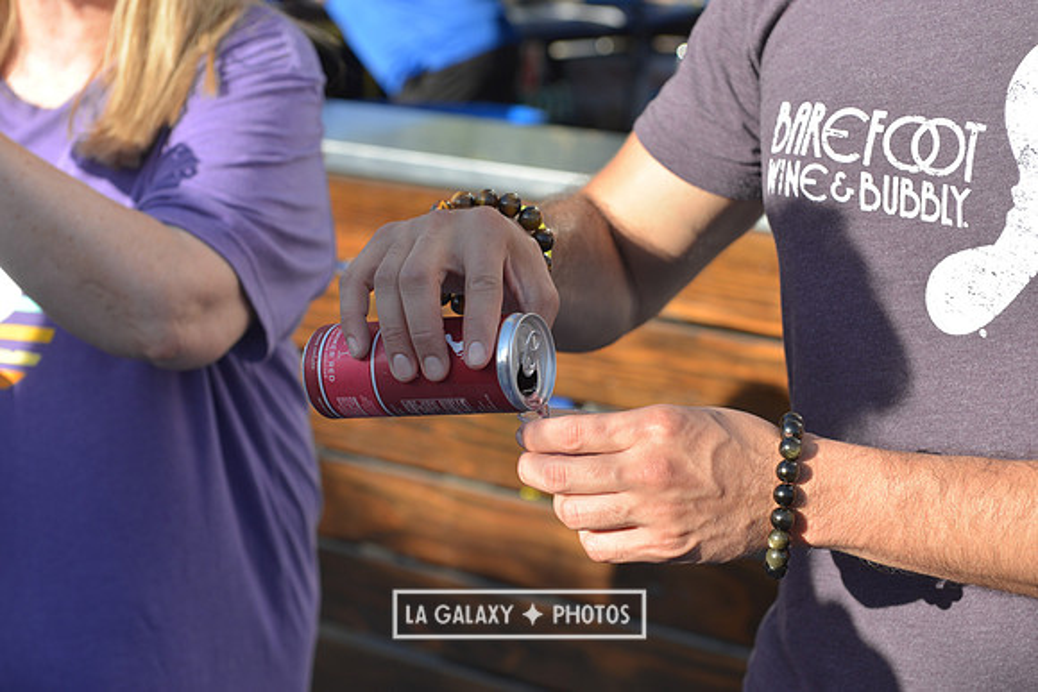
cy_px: 346
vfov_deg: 19.5
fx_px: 2019
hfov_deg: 28.8
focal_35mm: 70
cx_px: 519
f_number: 6.3
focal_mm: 70
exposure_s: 1/640
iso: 400
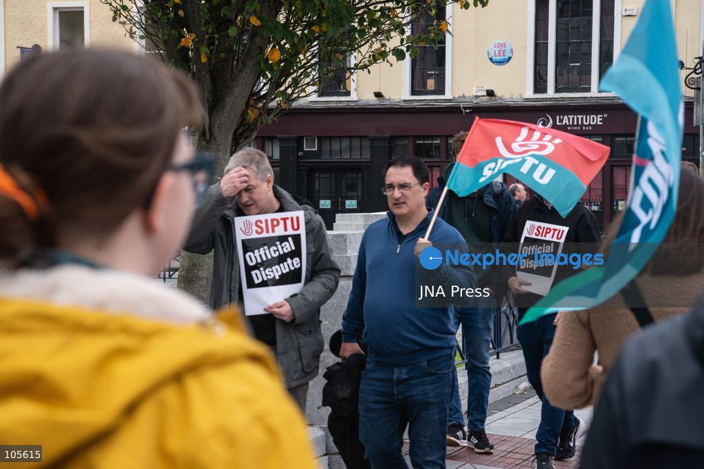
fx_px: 1858
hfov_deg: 21.5
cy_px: 234
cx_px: 352
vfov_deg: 14.4
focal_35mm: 95
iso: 640
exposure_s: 1/1000
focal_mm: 95
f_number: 8
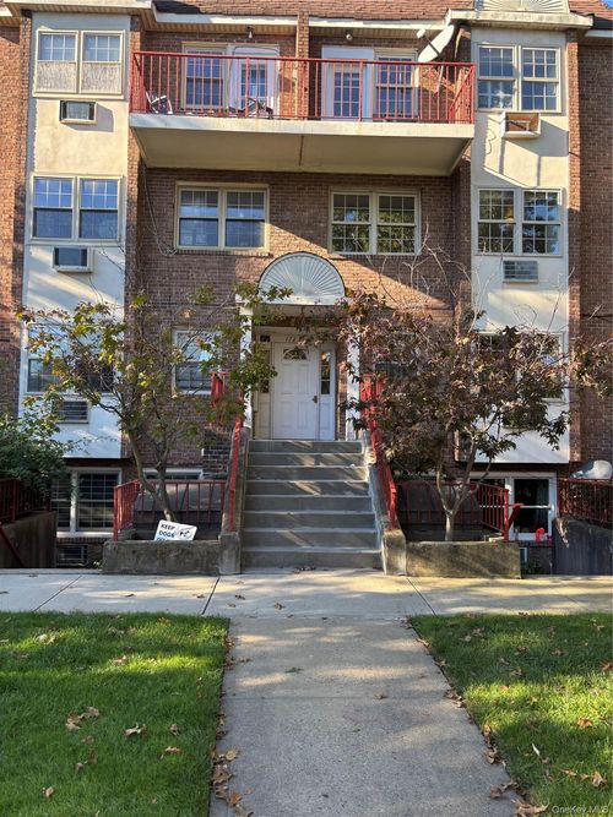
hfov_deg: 53.0
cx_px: 306
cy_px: 408
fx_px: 614
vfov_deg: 67.3
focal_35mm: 26
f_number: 1.6
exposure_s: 1/280
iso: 50
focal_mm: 5.96
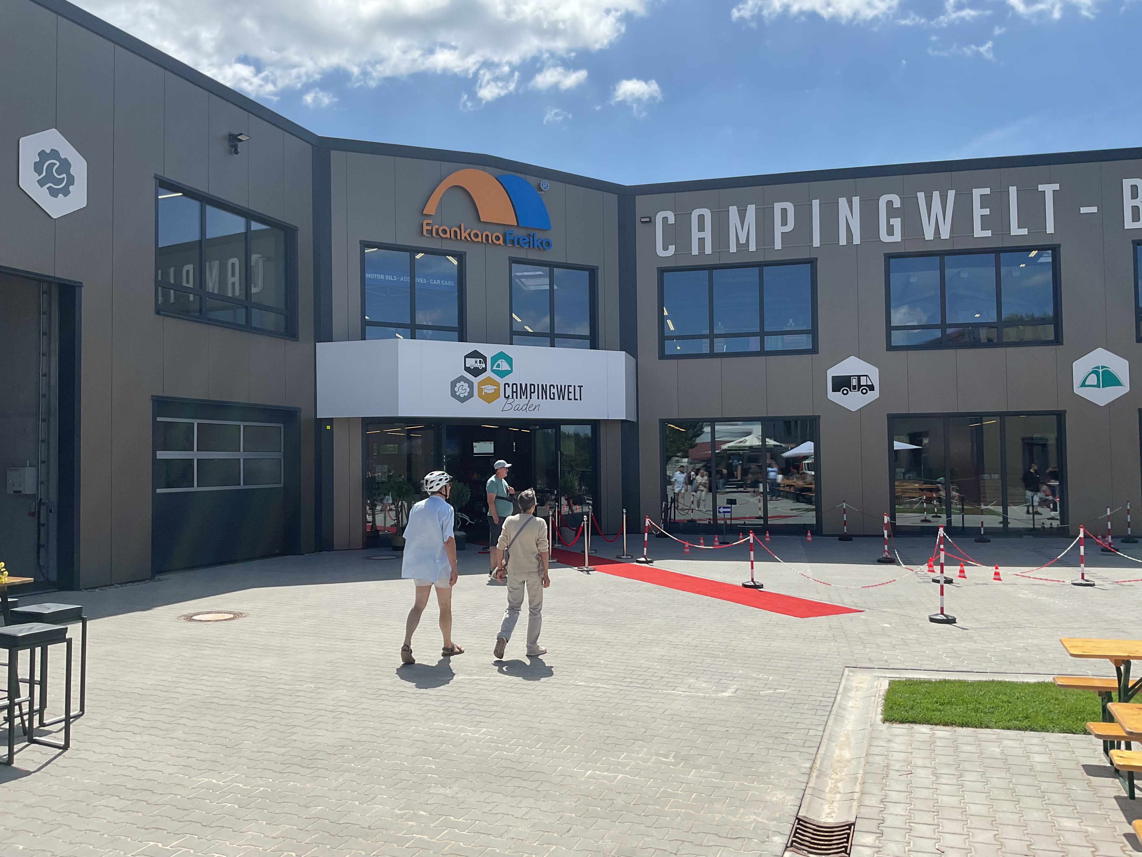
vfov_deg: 48.2
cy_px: 428
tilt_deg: +1.6
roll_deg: +0.5
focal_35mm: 29
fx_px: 957
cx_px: 571
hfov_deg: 61.7
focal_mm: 3
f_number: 1.8
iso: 16
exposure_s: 1/2959
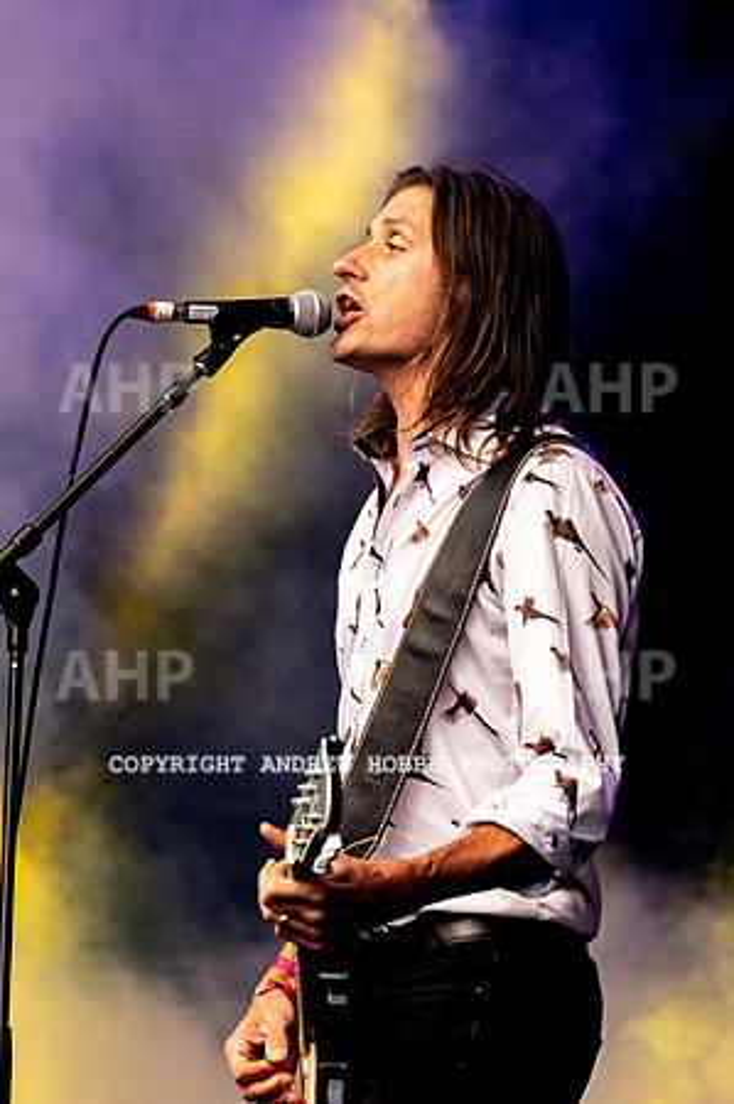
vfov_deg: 6.2
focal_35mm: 333
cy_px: 521
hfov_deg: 4.1
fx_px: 10222
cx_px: 414
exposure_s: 1/640
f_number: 5
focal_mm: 200
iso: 1000
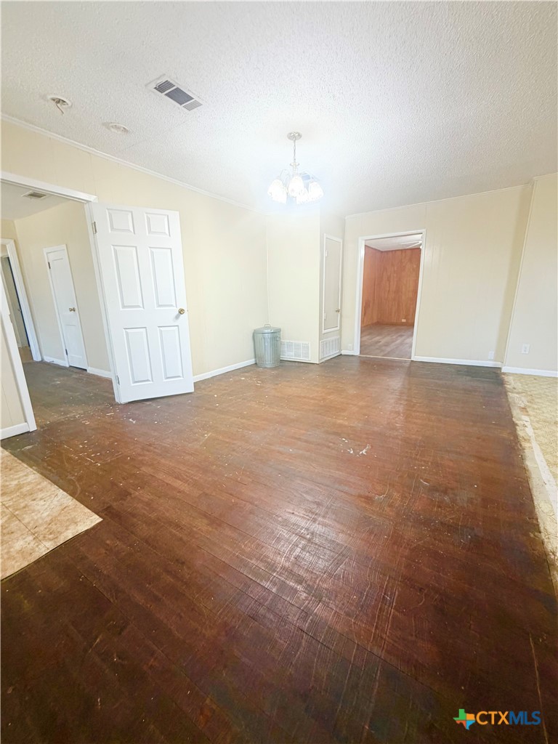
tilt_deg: -13.5
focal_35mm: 14
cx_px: 279
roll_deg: +0.3
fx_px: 301
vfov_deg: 102.1
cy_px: 372
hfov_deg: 85.7
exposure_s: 1/120
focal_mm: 2.22
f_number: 2.2
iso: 200
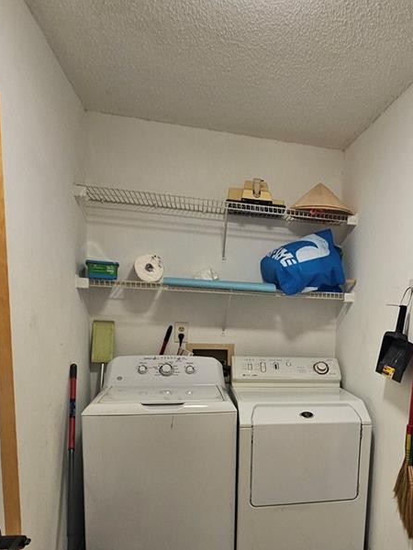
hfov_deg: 50.1
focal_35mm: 26
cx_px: 327
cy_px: 373
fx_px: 414
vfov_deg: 65.3
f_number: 2.2
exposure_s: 1/60
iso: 160
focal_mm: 2.2
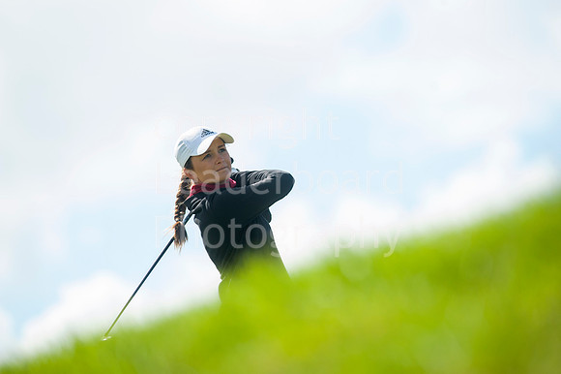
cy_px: 187
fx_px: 4672
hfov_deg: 6.9
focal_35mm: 300
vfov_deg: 4.6
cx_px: 280
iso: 320
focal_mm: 300
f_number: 5.6
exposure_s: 1/2500
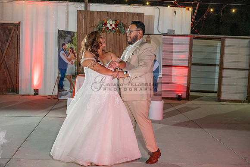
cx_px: 125
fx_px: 396
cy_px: 84
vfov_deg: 23.8
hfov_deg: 35.0
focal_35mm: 57
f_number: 4
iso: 3200
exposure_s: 1/250
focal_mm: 57
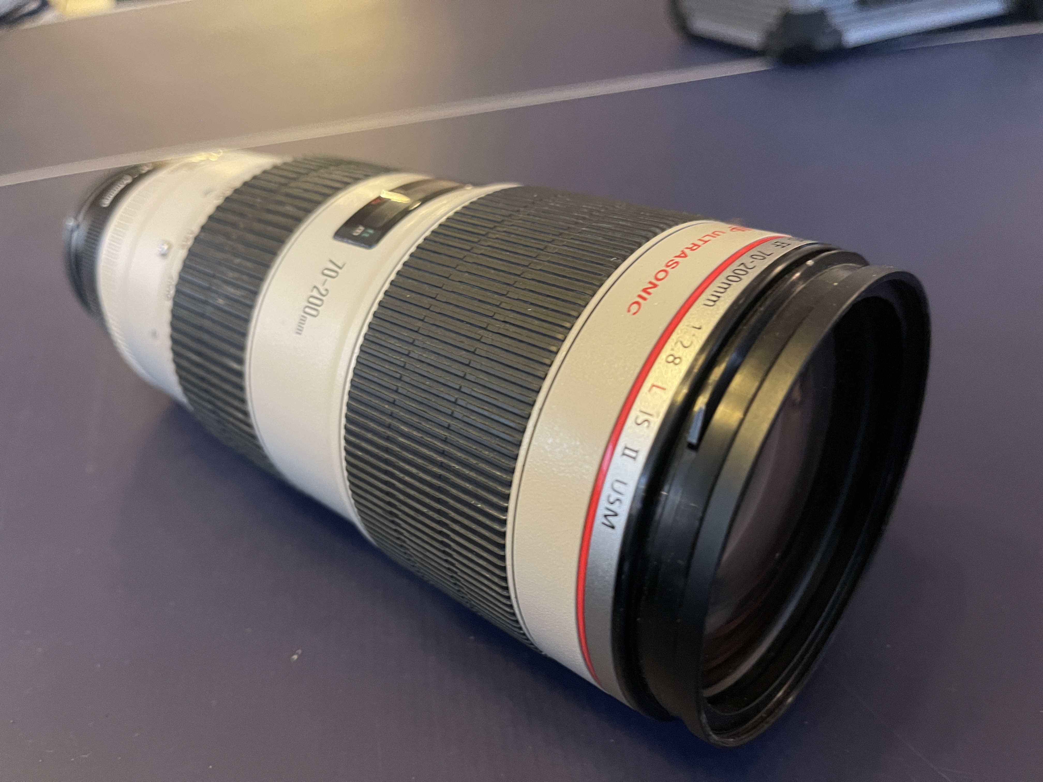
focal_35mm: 25
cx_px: 522
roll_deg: +6.6
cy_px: 391
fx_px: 753
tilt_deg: -35.8
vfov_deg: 54.9
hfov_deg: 69.4
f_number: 1.6
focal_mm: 5.1
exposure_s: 1/33
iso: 400
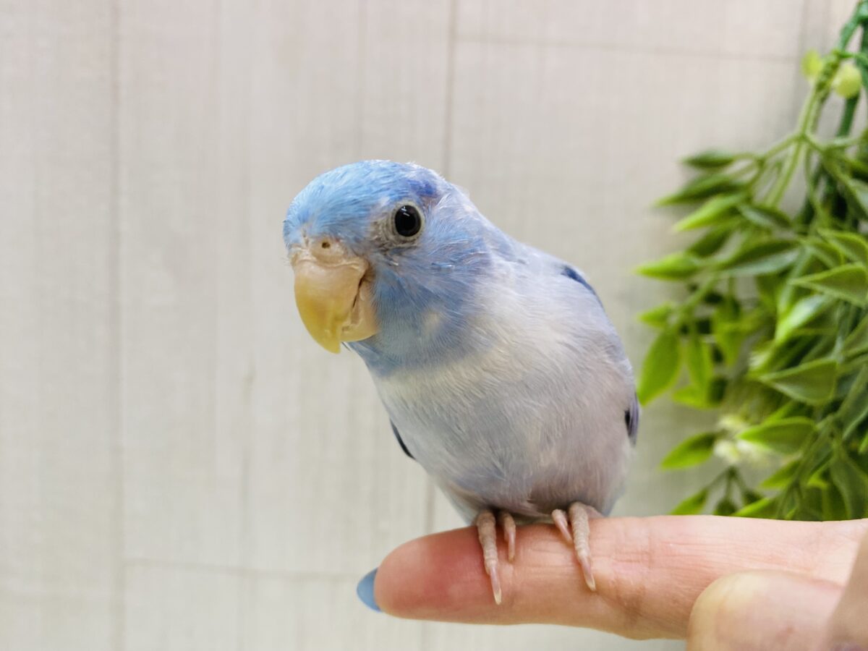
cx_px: 434
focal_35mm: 25
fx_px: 627
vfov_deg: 54.9
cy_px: 326
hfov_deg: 69.4
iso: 100
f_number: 1.8
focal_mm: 4.25
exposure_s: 1/100
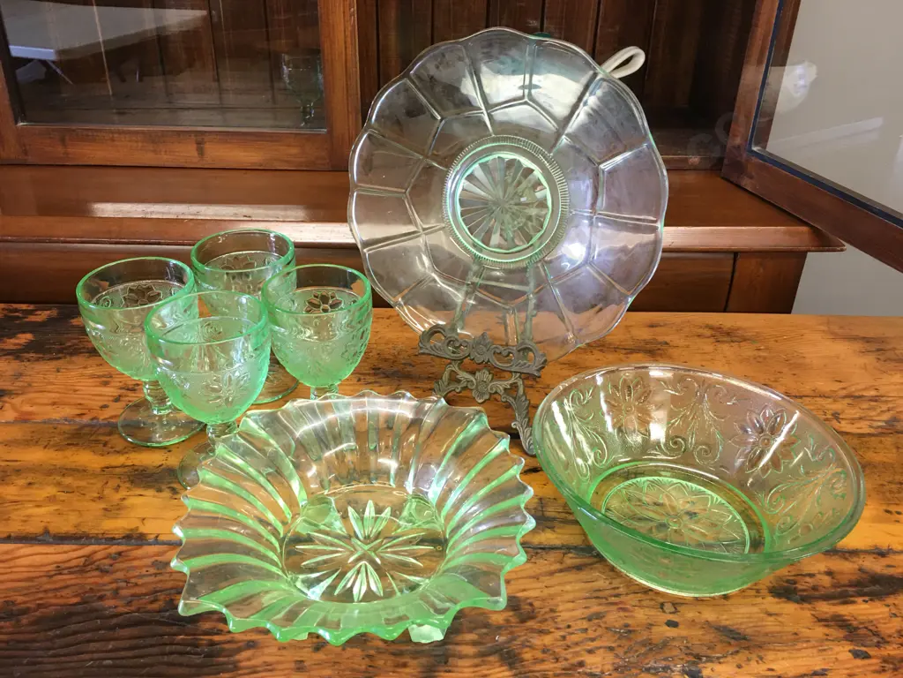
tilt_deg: -28.7
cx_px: 452
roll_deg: -1.3
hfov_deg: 61.7
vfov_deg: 48.2
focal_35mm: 29
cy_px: 339
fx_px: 756
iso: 64
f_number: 2.2
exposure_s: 1/17
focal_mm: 4.15
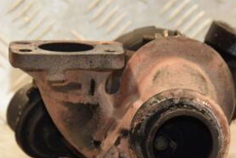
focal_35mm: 254
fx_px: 1666
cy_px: 99
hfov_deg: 8.1
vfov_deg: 5.4
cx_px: 133
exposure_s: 1/125
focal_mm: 80
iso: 800
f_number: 5.3
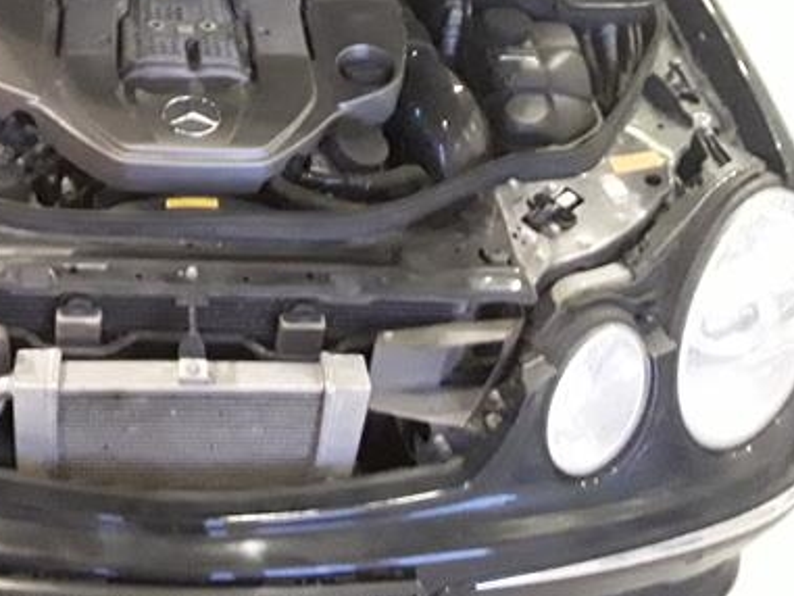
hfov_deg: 39.0
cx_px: 169
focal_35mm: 47
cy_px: 110
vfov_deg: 30.1
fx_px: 1078
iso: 800
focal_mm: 2.91
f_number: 1.9
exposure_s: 1/17
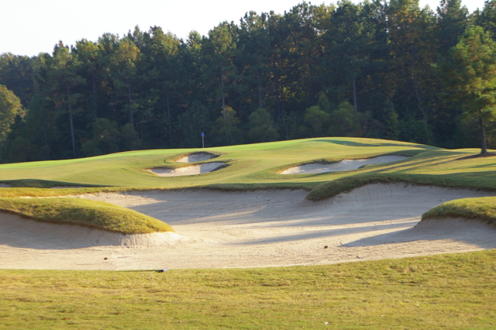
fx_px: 2169
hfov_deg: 13.0
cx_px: 248
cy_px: 165
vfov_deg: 8.7
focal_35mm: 158
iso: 200
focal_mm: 105
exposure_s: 1/180
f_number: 6.7
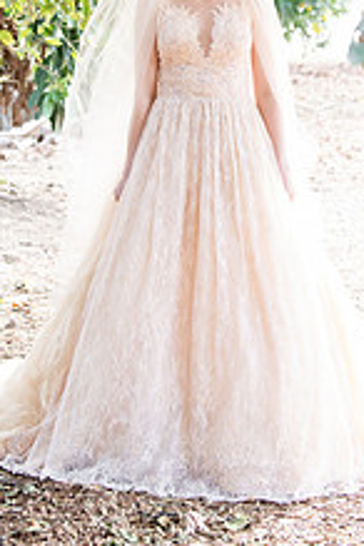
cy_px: 65
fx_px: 2184
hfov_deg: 9.5
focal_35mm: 144
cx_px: 209
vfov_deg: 14.1
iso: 1250
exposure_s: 1/250
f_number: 4
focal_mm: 70
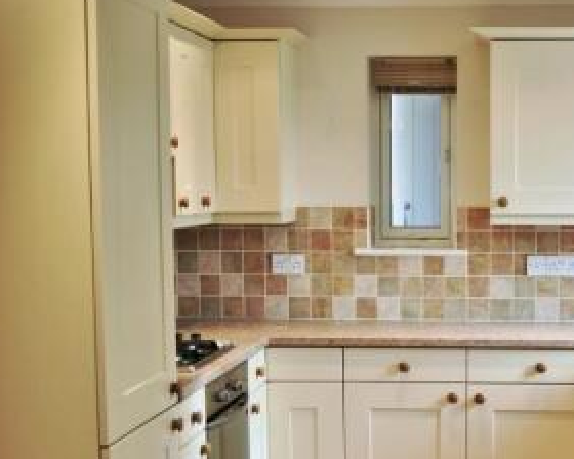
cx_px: 469
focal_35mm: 67
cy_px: 310
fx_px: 1138
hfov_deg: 27.7
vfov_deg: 22.7
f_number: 4.5
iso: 160
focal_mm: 28
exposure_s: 1/50
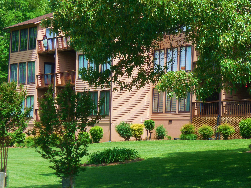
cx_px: 133
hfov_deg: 17.1
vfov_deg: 12.9
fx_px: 834
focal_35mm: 115
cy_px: 102
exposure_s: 1/320
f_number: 5
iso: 125
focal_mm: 18.7
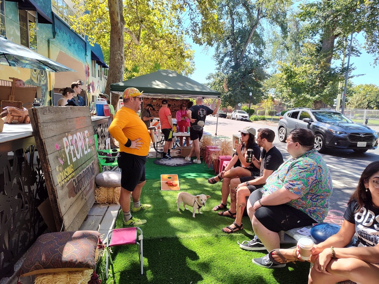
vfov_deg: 58.9
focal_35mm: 23
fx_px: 252
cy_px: 142
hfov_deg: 73.9
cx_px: 190
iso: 100
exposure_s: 1/429
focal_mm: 5.56
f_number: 1.88
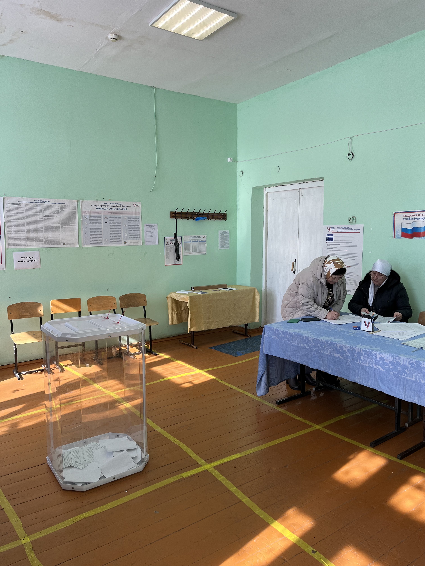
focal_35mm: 26
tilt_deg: -5.8
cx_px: 212
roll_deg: +0.9
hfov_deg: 53.1
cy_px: 283
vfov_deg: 67.3
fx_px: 426
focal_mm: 5.1
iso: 40
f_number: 1.6
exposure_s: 1/245
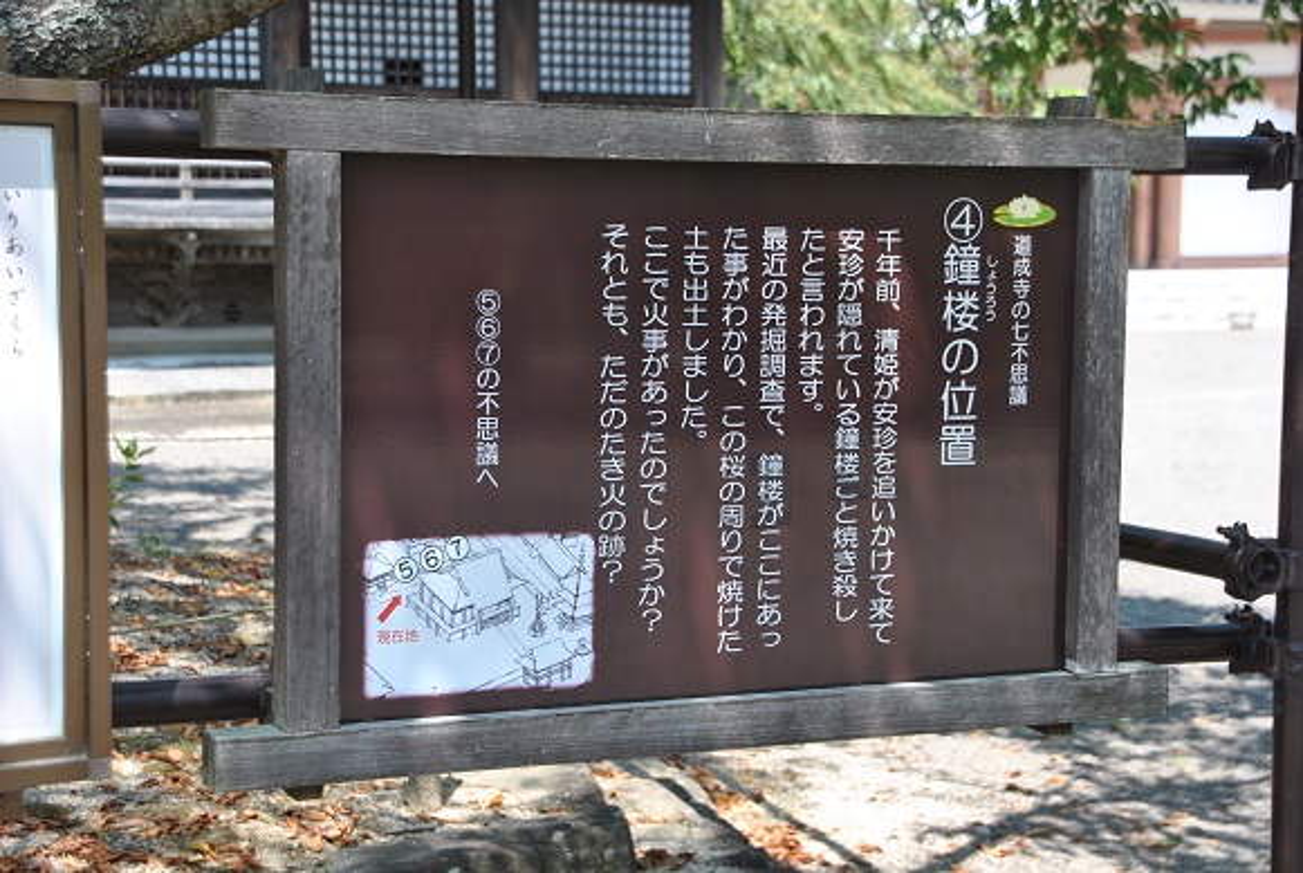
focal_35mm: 69
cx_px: 652
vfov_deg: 19.8
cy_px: 436
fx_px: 2501
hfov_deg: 29.2
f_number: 6.3
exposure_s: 1/160
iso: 100
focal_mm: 46
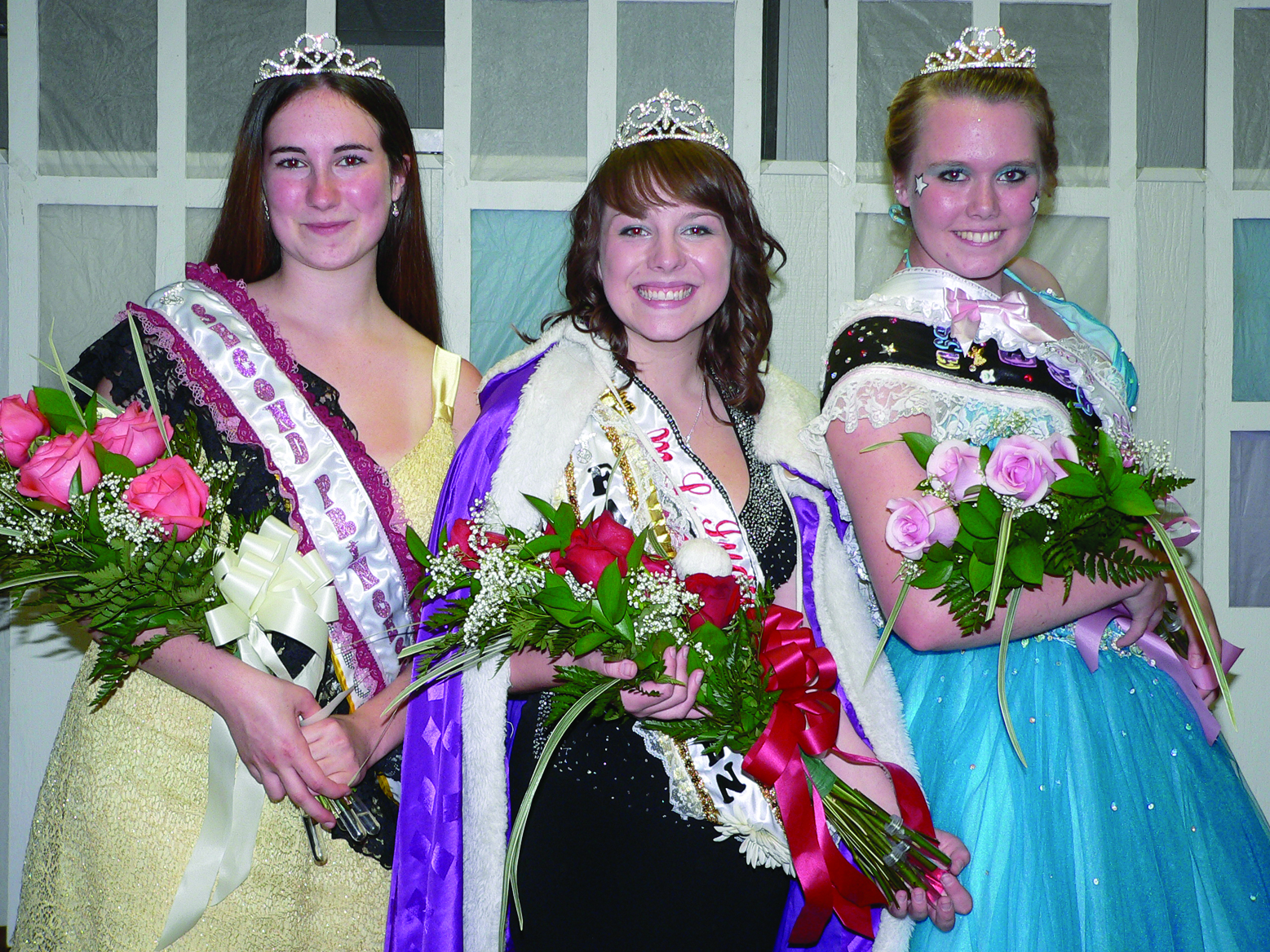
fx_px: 1614
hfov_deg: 42.9
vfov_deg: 32.9
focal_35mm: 44
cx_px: 635
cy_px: 476
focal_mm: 7.3
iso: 100
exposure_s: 1/60
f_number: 2.8
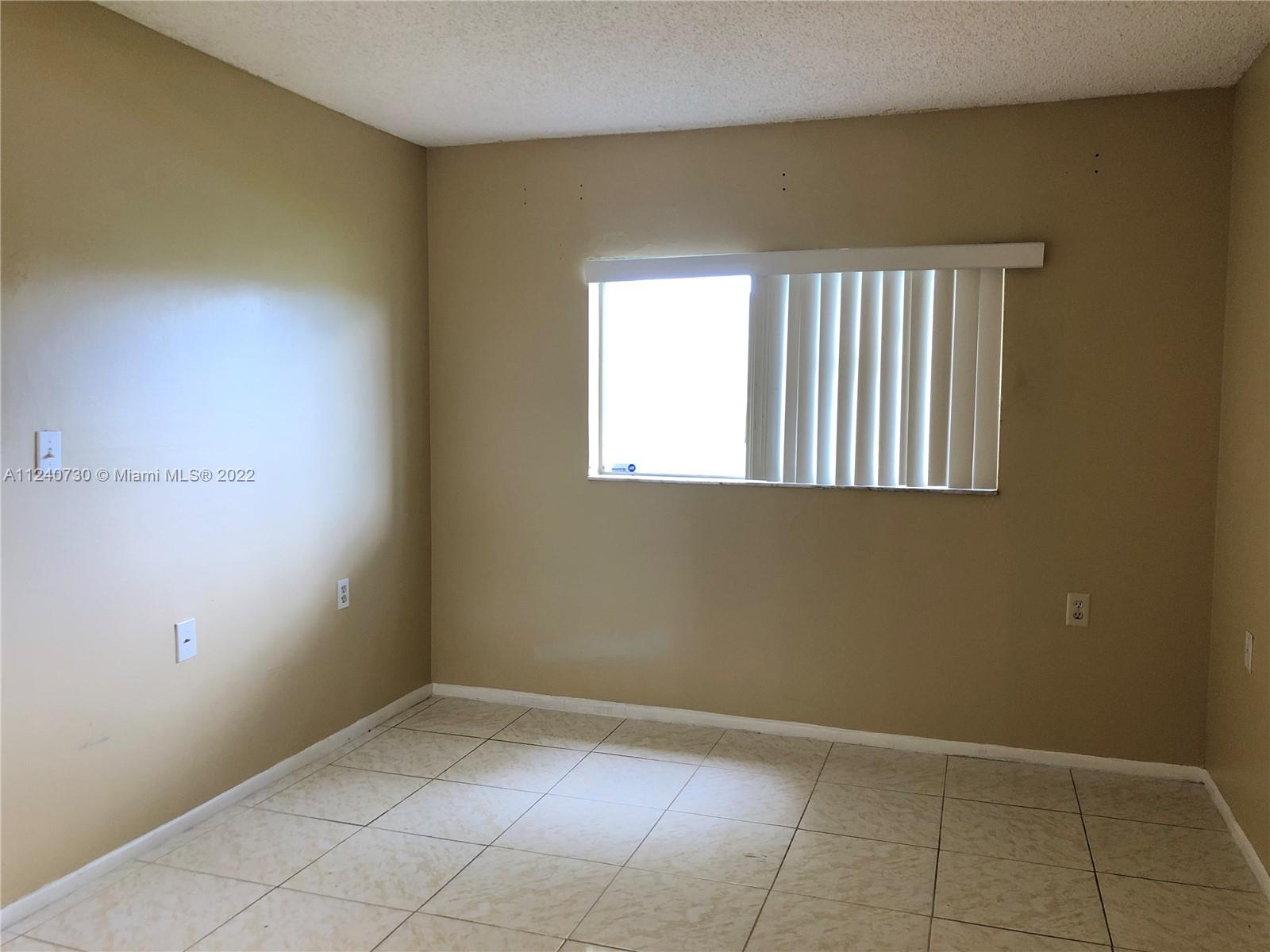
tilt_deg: -3.7
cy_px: 476
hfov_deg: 63.4
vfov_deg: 49.7
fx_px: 1027
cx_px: 635
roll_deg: -0.4
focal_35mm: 28
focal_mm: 4
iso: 32
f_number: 1.8
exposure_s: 1/30
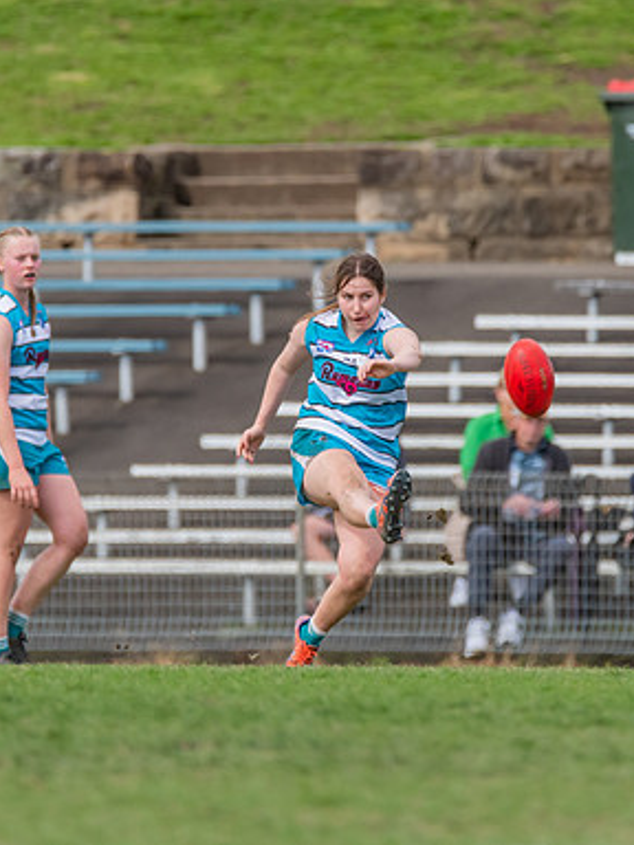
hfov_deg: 1.4
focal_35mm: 1092
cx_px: 349
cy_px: 389
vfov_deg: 1.8
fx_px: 26667
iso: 900
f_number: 6.3
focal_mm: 600
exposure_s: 1/1600
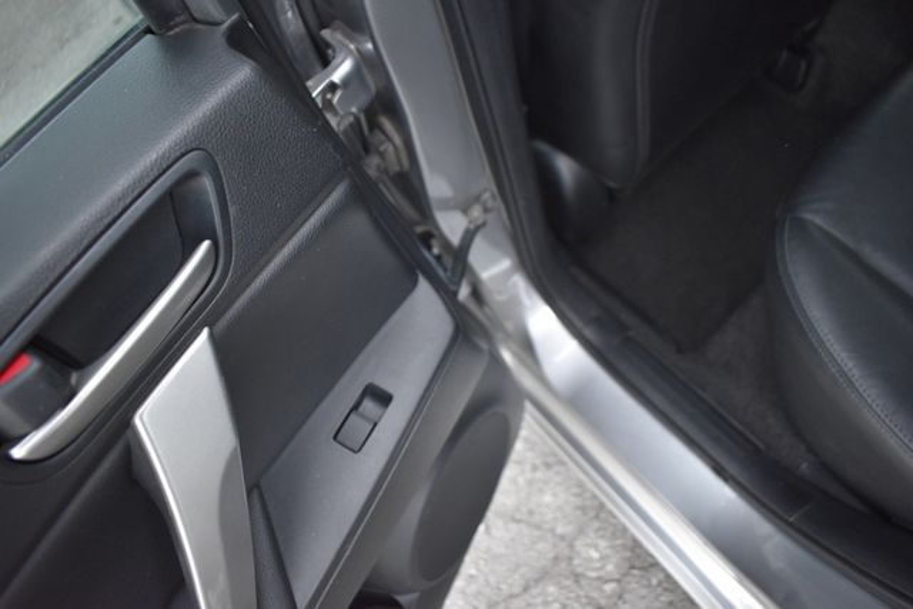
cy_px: 304
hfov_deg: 67.4
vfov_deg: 48.0
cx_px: 456
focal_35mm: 27
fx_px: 685
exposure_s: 1/125
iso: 1100
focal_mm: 18
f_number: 3.5
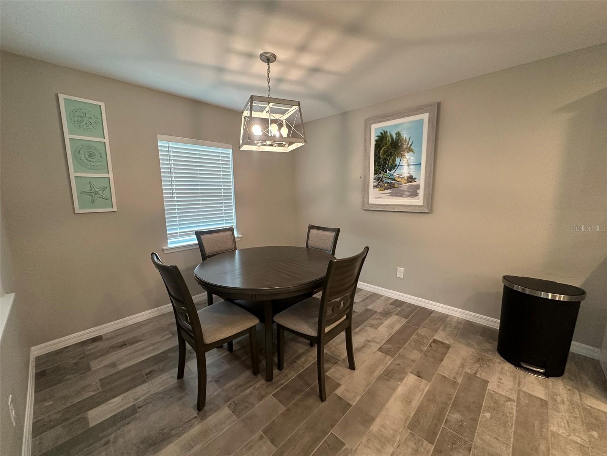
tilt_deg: -8.3
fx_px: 245
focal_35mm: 14
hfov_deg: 102.1
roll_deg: +0.6
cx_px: 304
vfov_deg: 85.7
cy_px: 228
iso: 250
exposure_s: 1/120
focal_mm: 2.22
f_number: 2.2
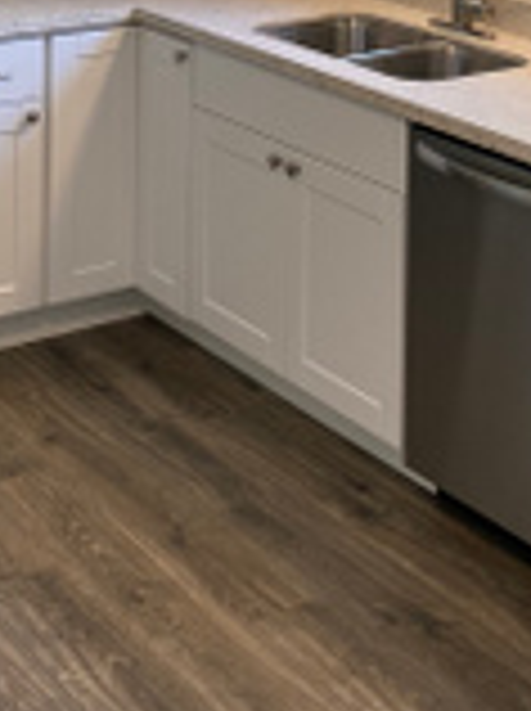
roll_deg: -1.7
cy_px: -171
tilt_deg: -3.3
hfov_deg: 18.6
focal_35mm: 79
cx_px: 320
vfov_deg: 22.5
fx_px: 1620
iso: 64
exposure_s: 1/60
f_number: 1.8
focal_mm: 4.25
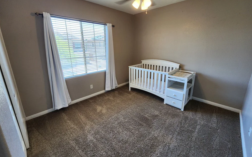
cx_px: 126
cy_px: 73
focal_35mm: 14
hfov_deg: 105.3
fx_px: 96
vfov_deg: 78.5
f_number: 2.2
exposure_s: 1/60
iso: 125
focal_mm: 2.2
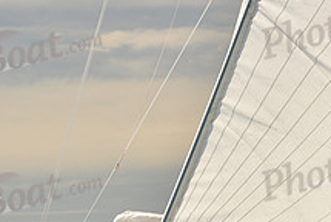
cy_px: 263
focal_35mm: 302
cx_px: 183
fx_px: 2780
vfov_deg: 4.6
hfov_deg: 6.8
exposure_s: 1/640
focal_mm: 112
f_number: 6.3
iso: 250
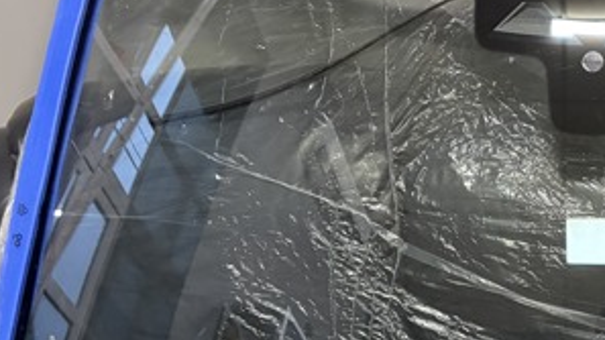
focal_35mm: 61
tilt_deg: -29.5
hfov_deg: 32.0
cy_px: 311
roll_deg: +0.4
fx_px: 978
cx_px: 589
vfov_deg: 19.3
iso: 500
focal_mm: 5.96
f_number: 1.6
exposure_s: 1/60
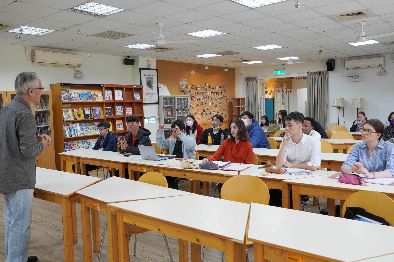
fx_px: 345
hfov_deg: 59.5
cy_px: 131
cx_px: 197
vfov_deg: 41.7
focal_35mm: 32
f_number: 4
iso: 800
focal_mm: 21
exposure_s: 1/160
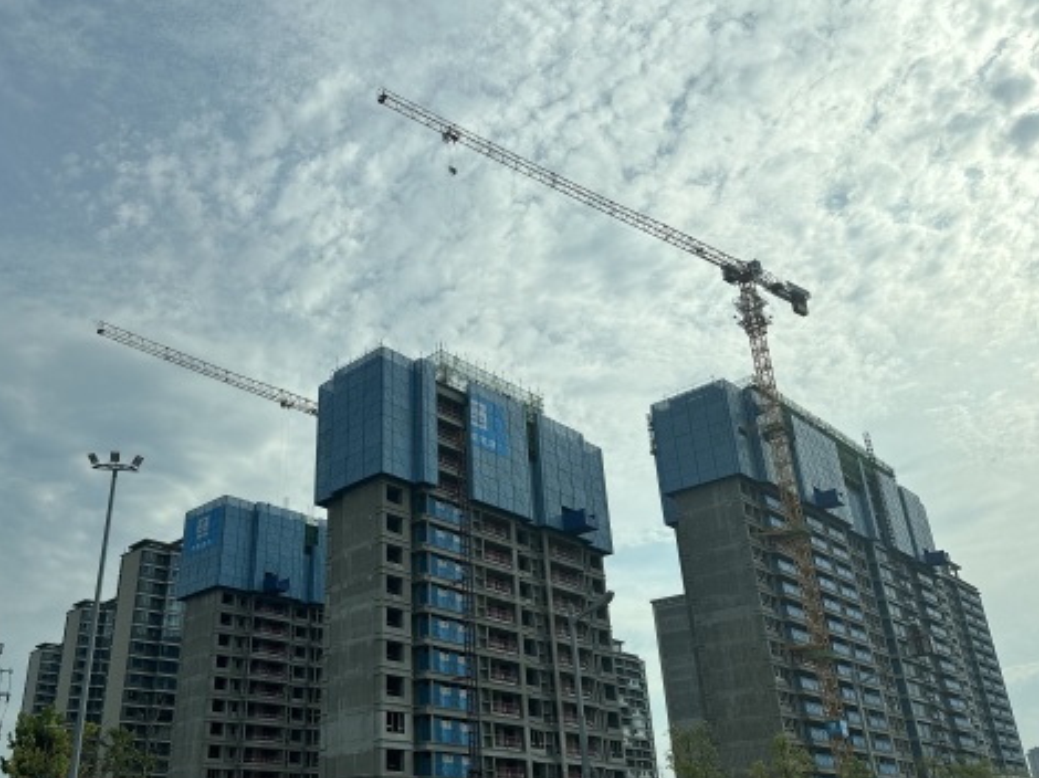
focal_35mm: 30
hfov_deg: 59.5
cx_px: 417
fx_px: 900
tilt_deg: +25.2
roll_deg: +0.9
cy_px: 429
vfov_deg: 46.7
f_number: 1.78
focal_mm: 6.86
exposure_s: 1/12048
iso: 80
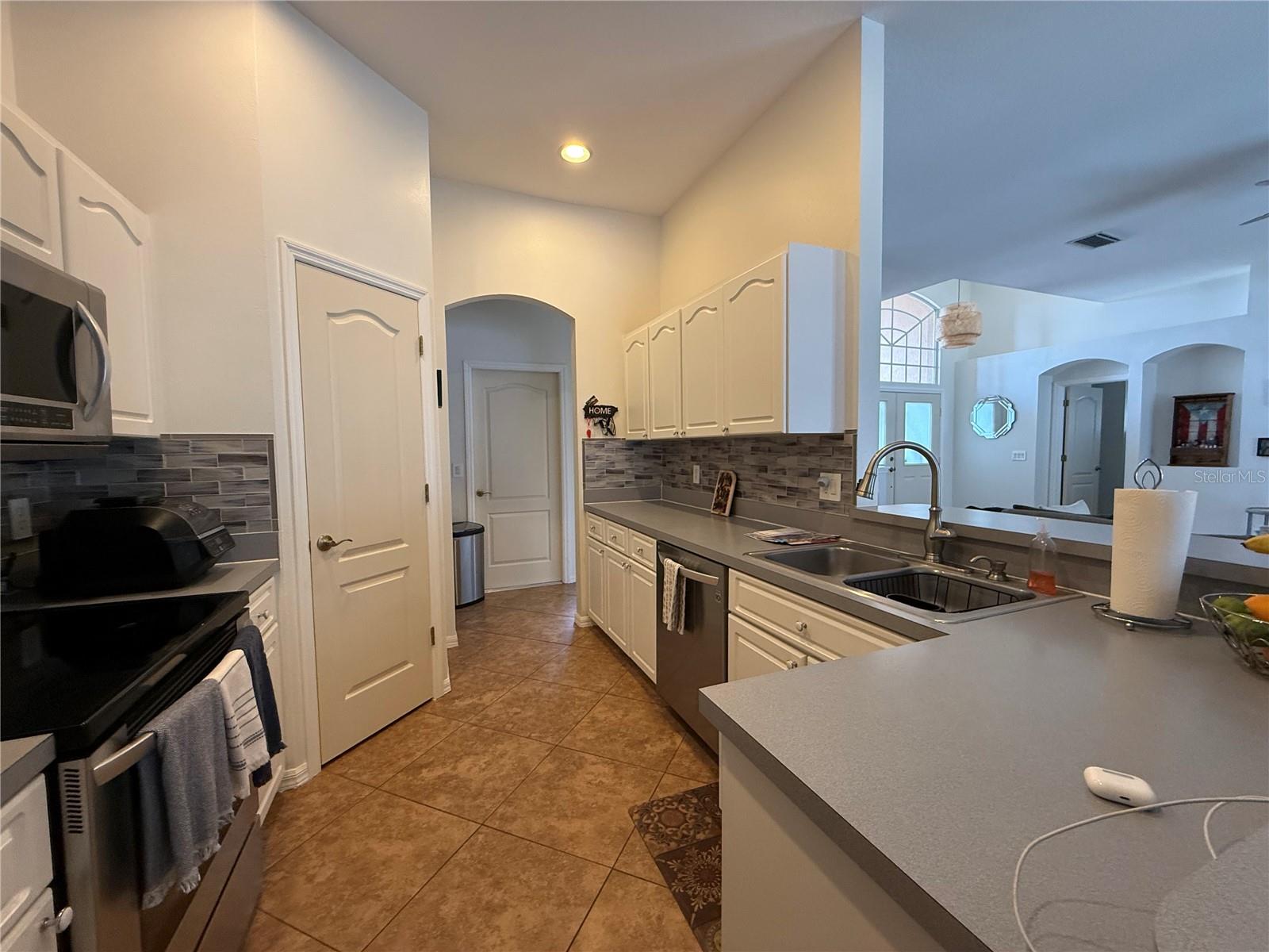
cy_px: 476
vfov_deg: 85.7
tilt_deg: -2.5
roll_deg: +0.3
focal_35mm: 14
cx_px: 634
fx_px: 513
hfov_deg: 102.1
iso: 320
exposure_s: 1/120
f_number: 2.2
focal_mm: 2.22
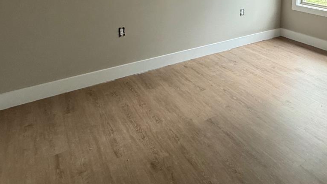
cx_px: 238
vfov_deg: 36.3
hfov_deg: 61.3
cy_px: 15
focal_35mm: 30
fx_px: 260
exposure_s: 1/99
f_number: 2.2
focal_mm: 2.22
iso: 100
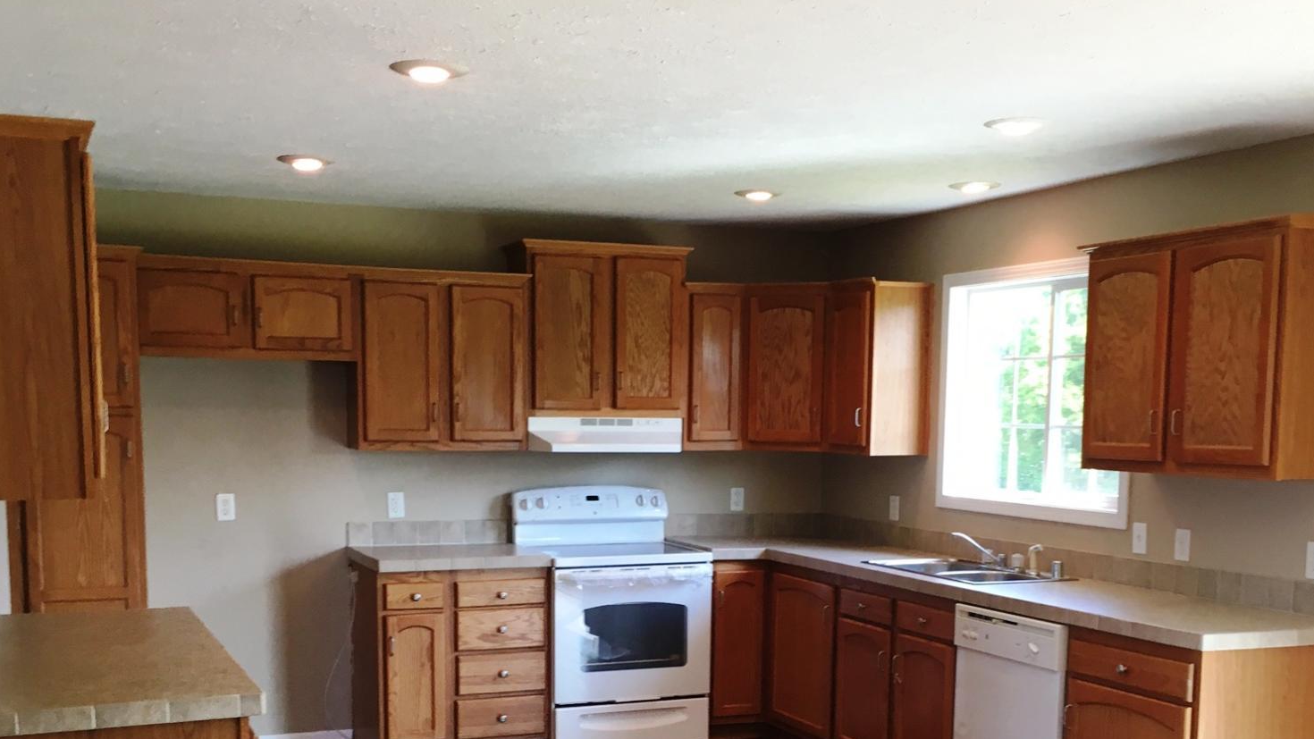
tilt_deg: -5.9
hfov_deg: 47.4
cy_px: 600
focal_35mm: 43
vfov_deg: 27.1
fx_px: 1498
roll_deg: -0.5
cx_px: 653
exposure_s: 1/30
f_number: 2.2
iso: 25
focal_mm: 4.15
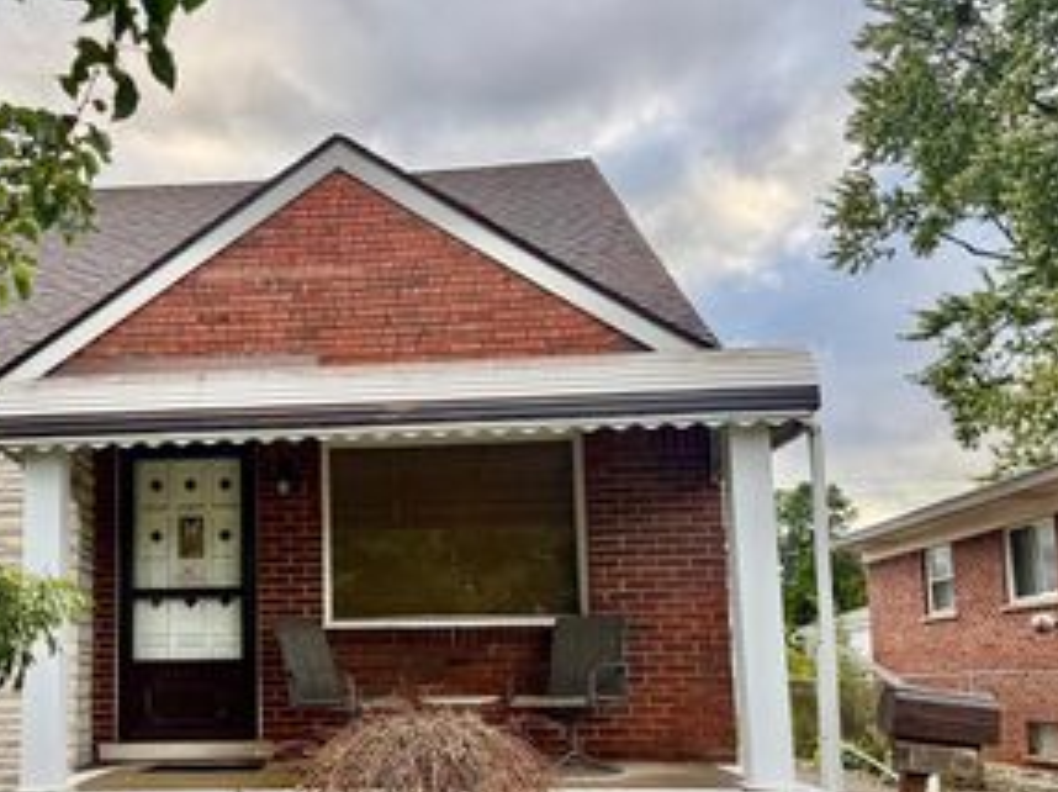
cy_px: 513
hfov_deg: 43.6
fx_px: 1283
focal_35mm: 42
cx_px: 281
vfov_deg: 34.1
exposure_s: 1/460
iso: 80
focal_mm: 6.76
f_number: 1.78
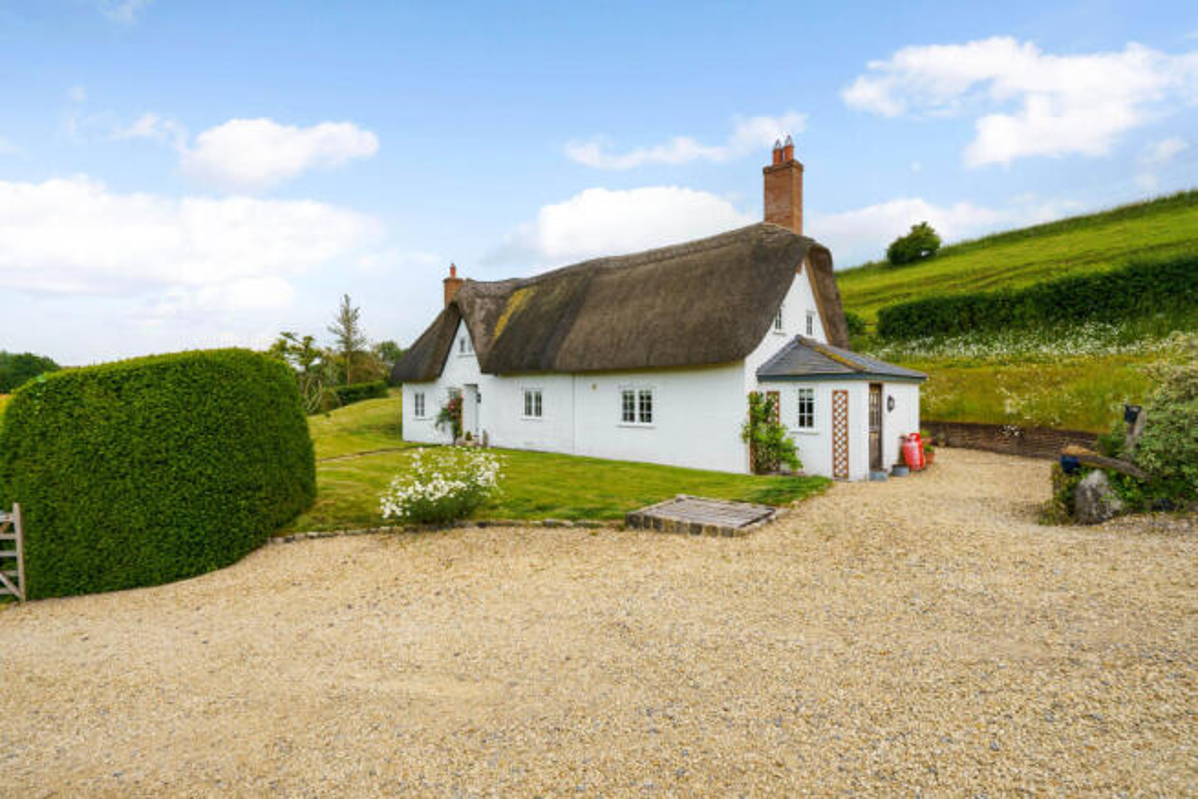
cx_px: 599
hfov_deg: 96.7
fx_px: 533
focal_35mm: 16
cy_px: 400
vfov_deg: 73.8
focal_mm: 16
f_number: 13
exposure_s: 1/200
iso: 320
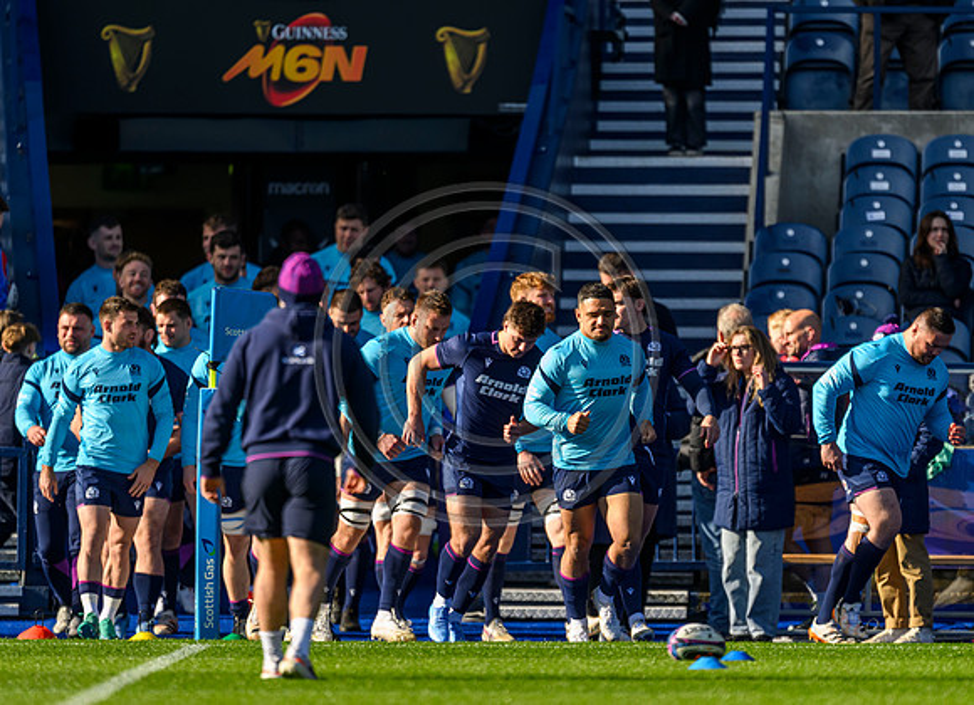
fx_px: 17600
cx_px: 525
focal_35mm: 633
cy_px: 352
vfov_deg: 2.3
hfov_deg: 3.2
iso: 500
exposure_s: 1/2000
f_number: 4
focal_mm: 560
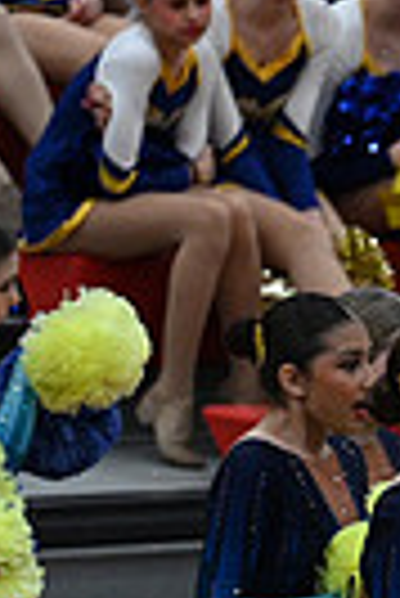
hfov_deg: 1.6
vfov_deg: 2.4
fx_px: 14461
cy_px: 776
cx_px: 1133
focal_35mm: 870
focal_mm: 200
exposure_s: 1/400
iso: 4000
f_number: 4
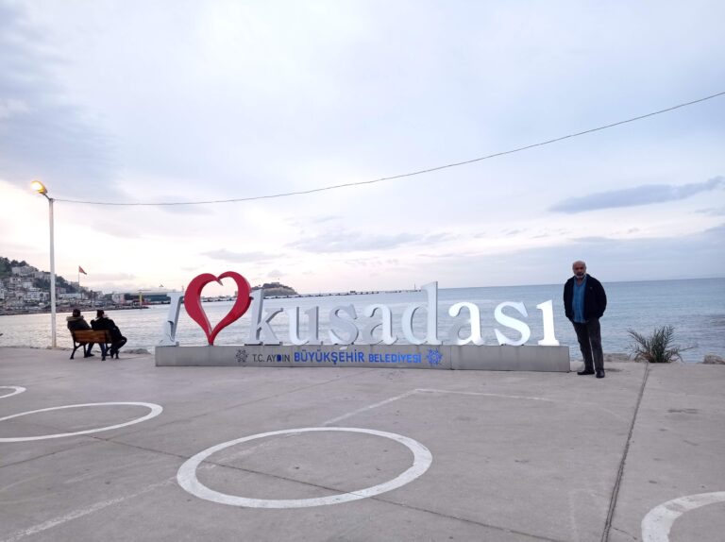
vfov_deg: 49.6
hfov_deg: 63.5
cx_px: 362
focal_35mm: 28
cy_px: 271
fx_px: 586
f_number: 1.79
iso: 140
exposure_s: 1/100
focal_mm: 4.74
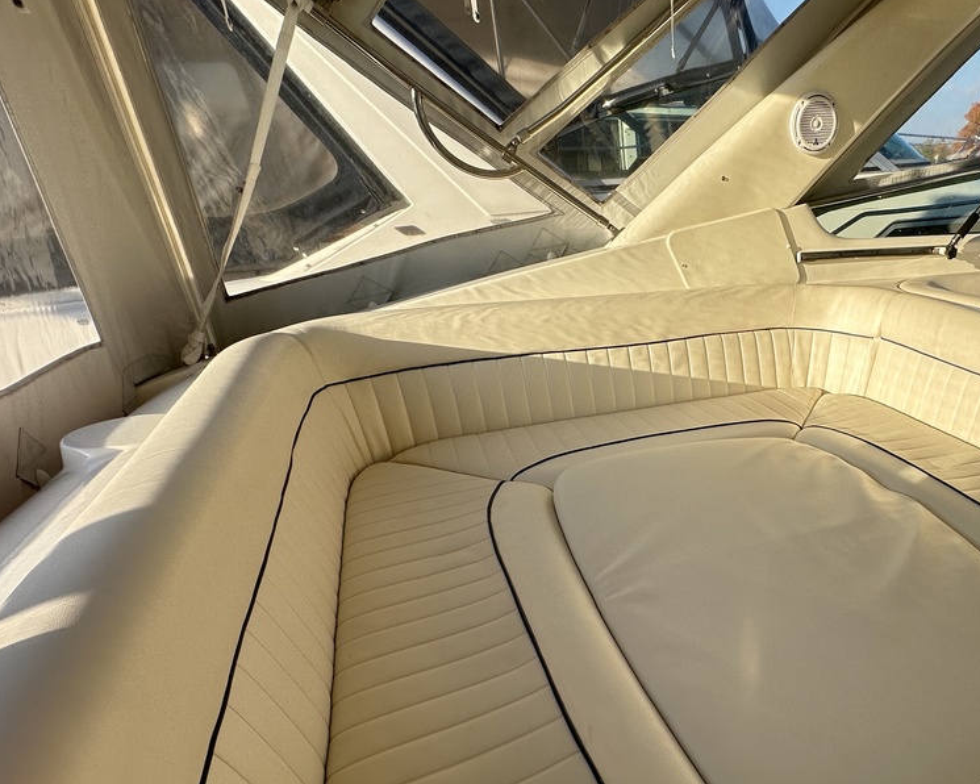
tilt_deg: -25.4
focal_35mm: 22
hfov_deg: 70.5
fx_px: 638
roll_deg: -1.8
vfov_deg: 62.4
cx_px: 722
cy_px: 483
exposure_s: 1/725
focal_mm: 2.22
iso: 40
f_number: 2.2
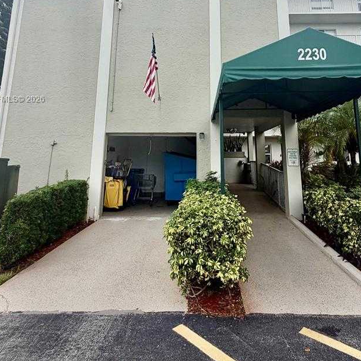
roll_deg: +0.4
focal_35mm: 24
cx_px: 199
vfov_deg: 62.1
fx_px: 283
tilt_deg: +12.0
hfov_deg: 64.9
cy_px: 100
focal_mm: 2.22
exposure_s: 1/853
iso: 32
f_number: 2.2
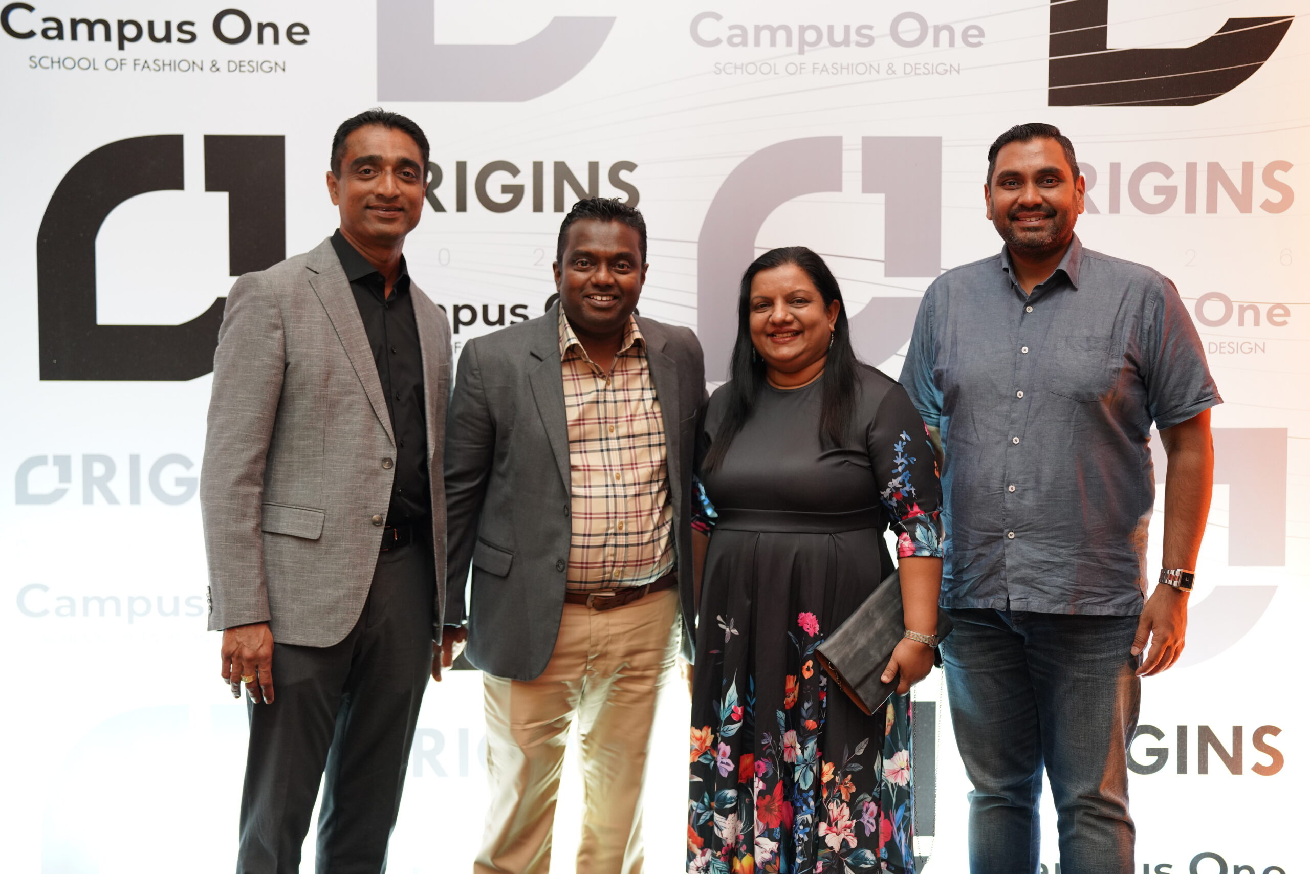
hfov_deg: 39.6
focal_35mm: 50
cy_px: 437
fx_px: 1820
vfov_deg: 27.0
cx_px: 655
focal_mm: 50
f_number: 1.8
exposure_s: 1/160
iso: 1250
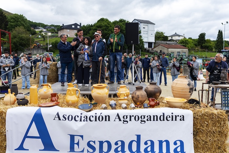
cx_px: 114
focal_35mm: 35
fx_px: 223
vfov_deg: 37.9
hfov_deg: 54.4
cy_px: 76
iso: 100
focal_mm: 35
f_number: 4
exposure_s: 1/400
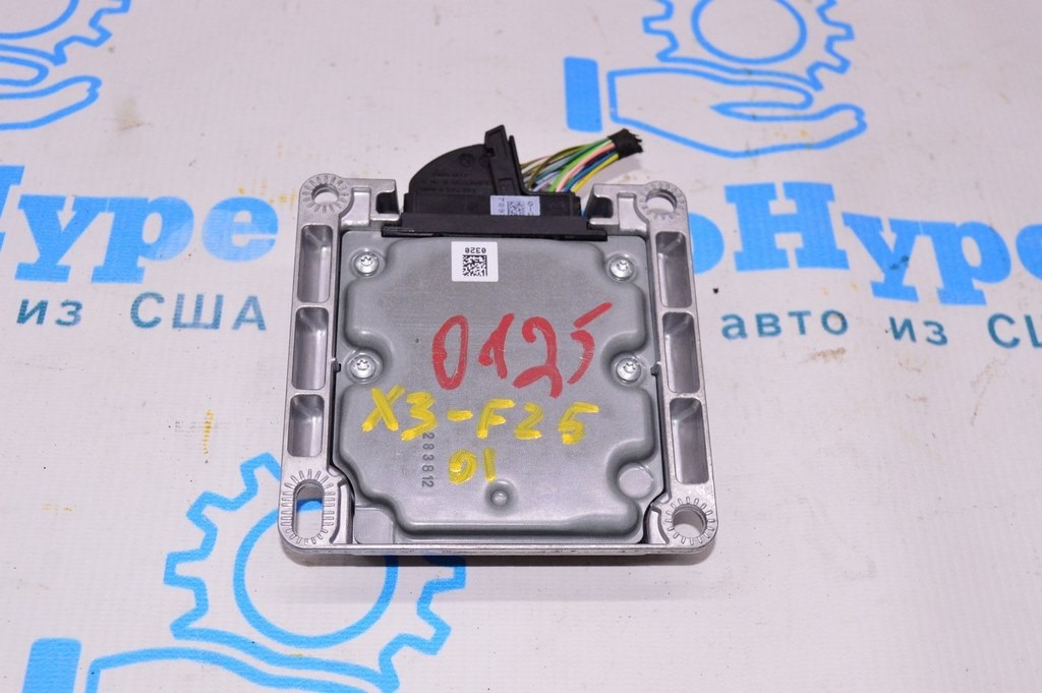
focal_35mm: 46
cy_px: 346
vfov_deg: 28.9
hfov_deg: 42.4
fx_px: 1345
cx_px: 521
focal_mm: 31
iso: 1600
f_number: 8
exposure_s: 1/200
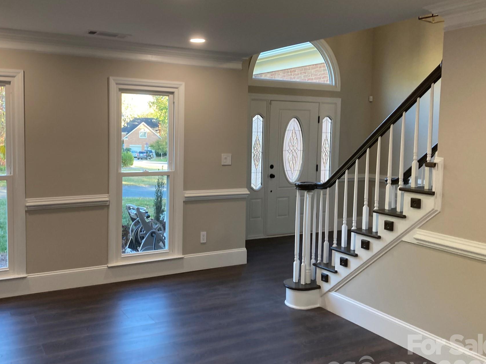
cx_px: 205
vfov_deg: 41.8
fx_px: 477
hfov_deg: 53.7
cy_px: 170
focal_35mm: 34
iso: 80
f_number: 1.8
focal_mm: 3.99
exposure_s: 1/60
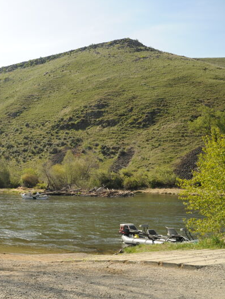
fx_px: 355
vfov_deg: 45.8
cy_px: 149
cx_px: 3
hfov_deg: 32.5
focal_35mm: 41
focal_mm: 28
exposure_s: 1/200
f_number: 10
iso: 200
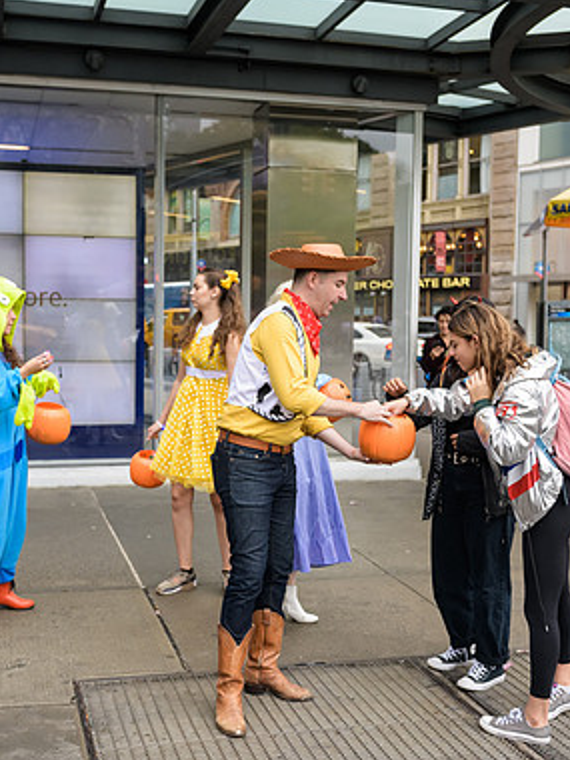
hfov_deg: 30.8
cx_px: 242
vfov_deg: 40.4
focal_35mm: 47
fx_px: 1032
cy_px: 381
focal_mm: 32
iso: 800
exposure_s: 1/400
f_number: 3.2
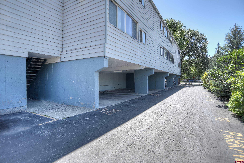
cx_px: 122
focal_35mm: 18
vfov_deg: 67.4
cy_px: 82
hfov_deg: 90.0
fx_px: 122
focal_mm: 18
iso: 100
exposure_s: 1/320
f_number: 5.6
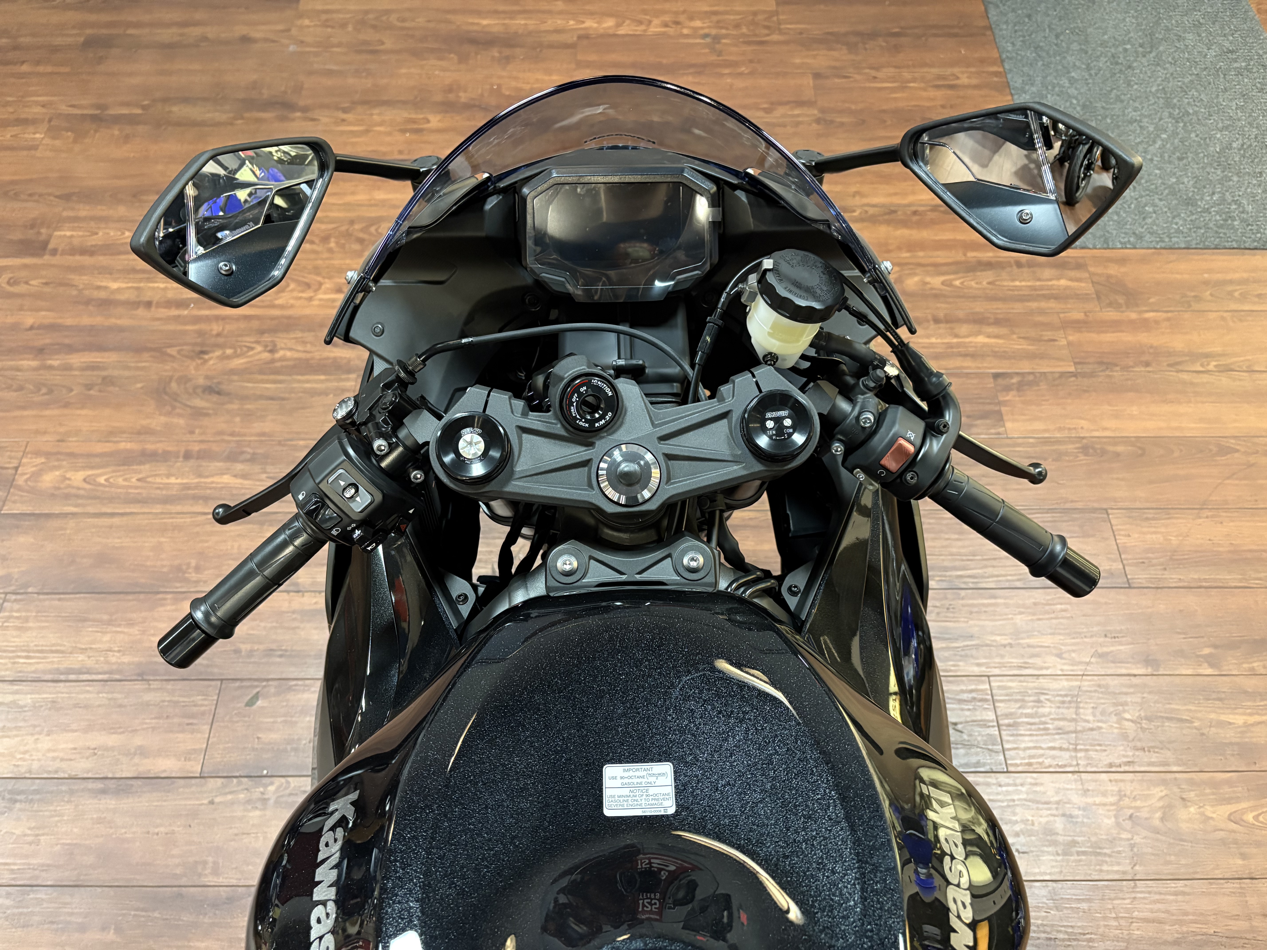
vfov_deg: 53.1
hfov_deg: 67.3
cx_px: 634
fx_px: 952
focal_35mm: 26
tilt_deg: -57.6
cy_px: 475
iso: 500
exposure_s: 1/30
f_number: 1.6
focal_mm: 5.96
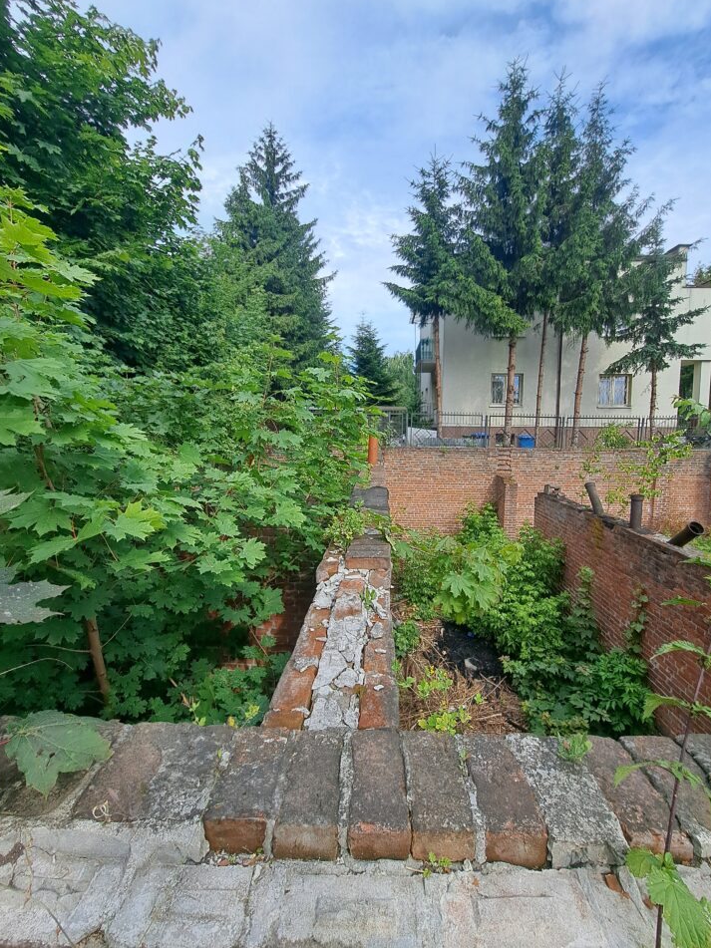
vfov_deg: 102.1
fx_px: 383
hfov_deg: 85.7
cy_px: 471
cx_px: 359
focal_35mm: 14
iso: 50
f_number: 2.2
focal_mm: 1.74
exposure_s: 1/873
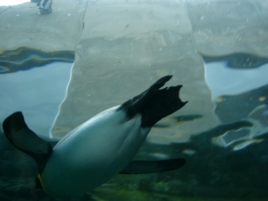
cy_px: 100
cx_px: 134
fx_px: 271
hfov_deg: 52.6
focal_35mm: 35
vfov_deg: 40.7
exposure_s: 1/80
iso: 50
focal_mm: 5.8
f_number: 8
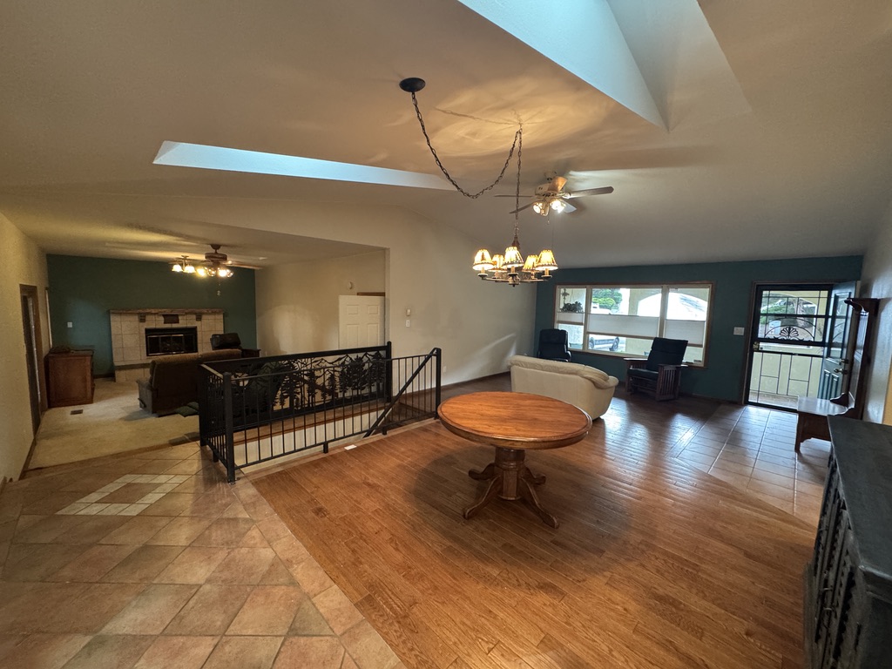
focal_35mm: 14
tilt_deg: -6.3
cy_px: 334
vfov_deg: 85.7
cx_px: 446
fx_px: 361
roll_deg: -1.1
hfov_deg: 102.1
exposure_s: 1/60
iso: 500
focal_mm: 2.22
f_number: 2.2
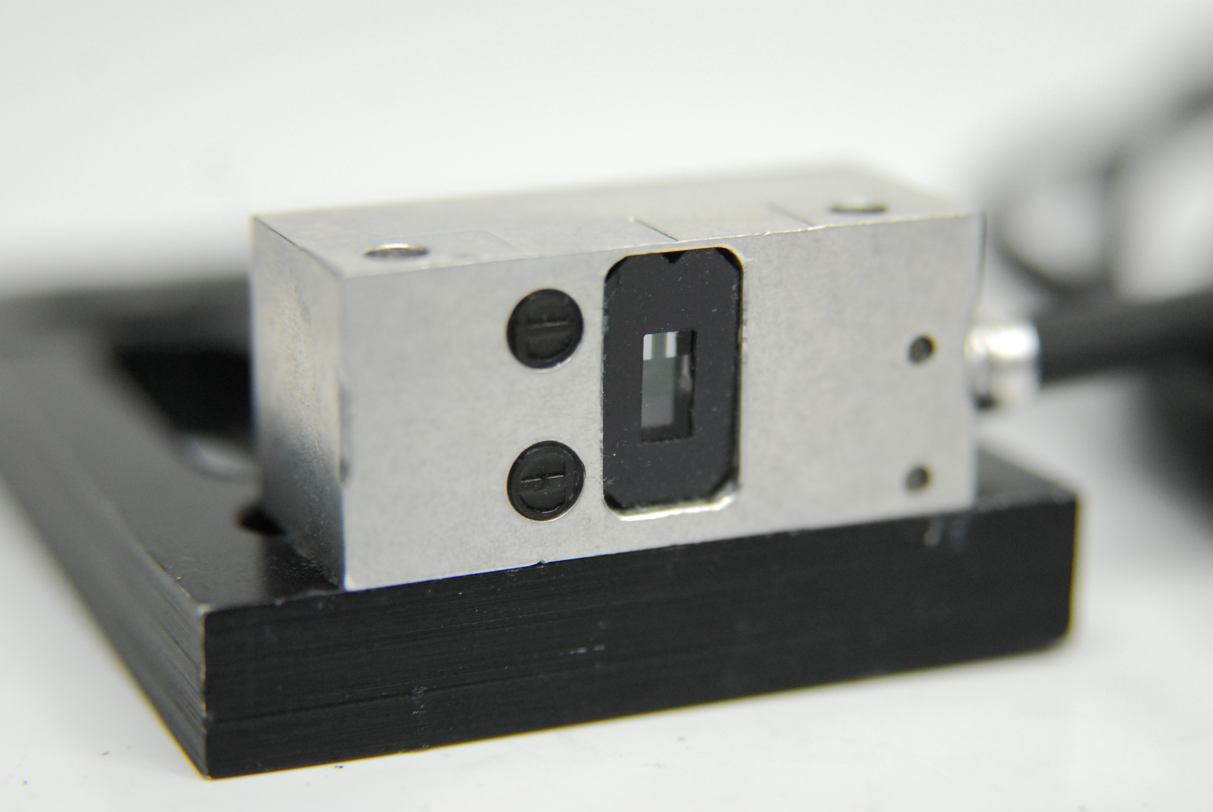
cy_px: 406
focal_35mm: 112
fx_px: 3795
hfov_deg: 18.2
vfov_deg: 12.2
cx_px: 606
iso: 800
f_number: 4
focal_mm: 75
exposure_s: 1/100
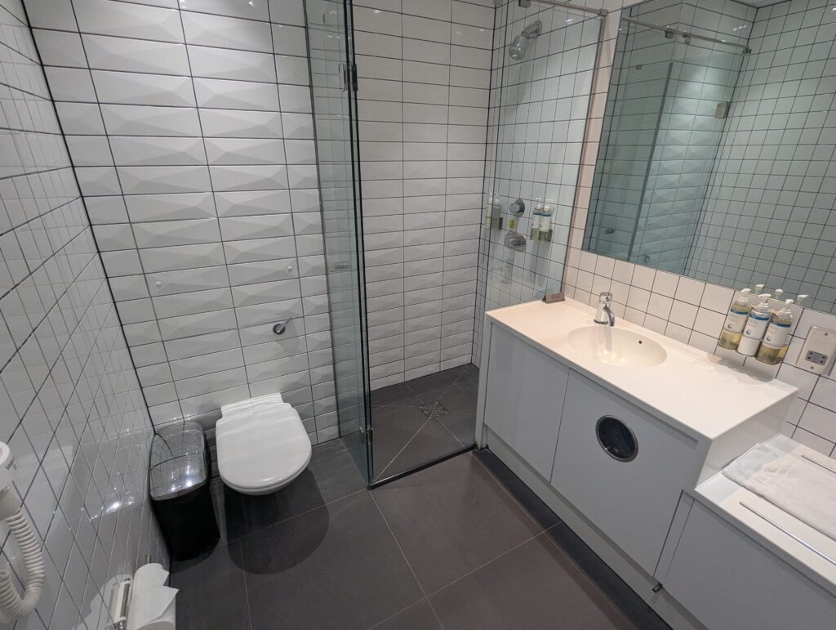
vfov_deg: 78.2
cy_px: 315
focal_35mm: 16
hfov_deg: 94.4
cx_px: 418
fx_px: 387
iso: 127
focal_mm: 2.35
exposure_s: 1/50
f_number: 2.2
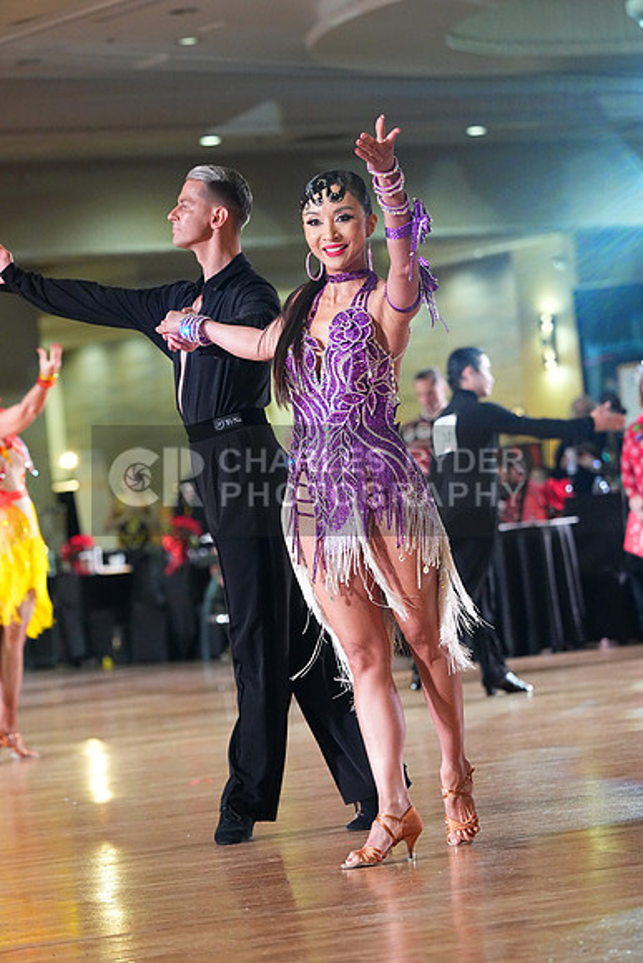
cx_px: 322
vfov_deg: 13.4
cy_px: 482
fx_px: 4096
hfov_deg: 9.0
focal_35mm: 153
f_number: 4.5
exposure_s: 1/400
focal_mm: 153
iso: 8000
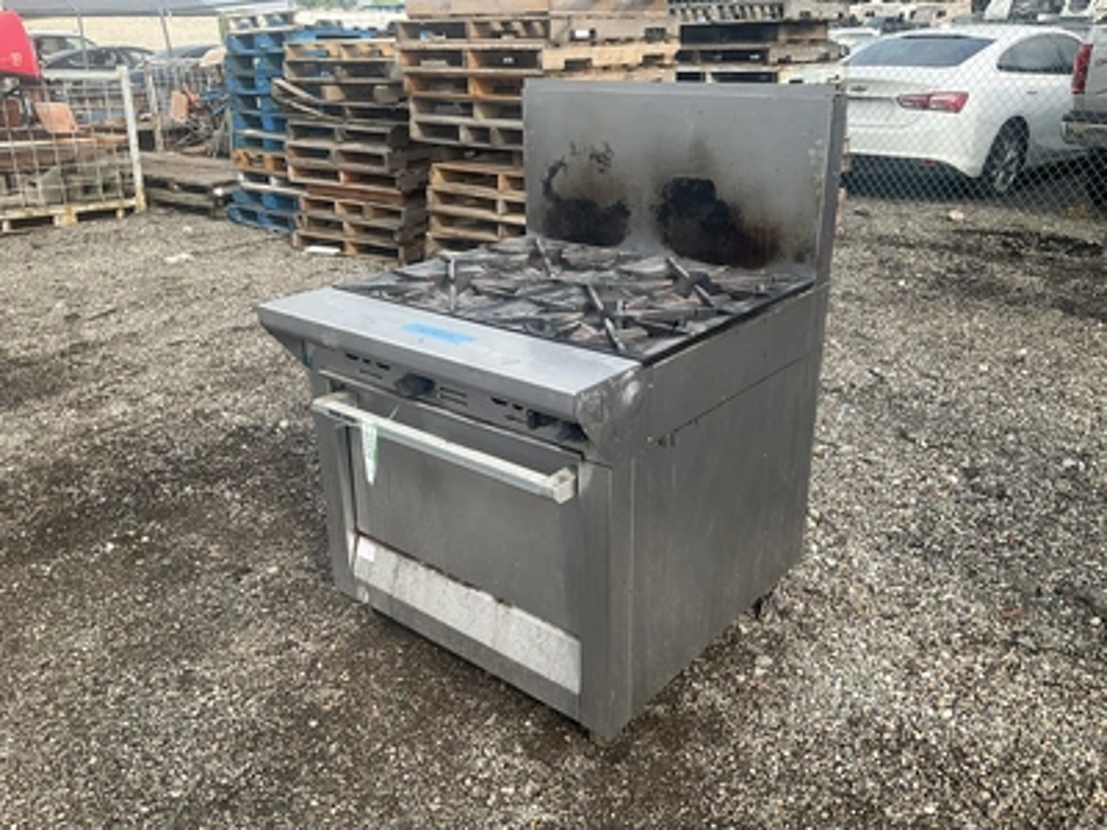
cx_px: 554
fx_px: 927
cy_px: 415
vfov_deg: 48.2
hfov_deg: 61.7
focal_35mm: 29
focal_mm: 3
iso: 25
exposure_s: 1/635
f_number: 1.8
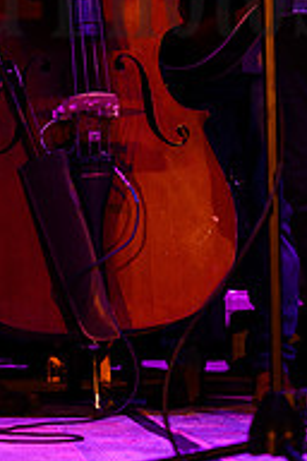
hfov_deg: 8.3
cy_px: -29
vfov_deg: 12.3
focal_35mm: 164
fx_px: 2098
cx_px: 6
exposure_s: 1/250
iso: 1600
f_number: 4.5
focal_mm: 70
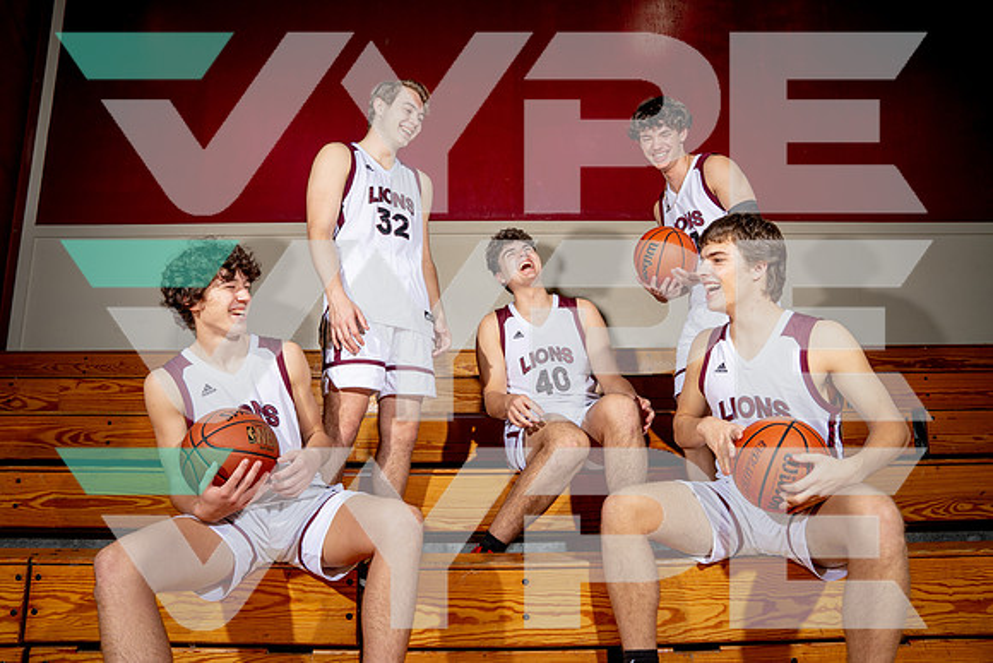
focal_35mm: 24
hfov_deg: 73.7
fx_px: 662
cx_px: 496
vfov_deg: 53.2
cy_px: 332
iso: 100
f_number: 7.1
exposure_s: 1/250
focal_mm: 24
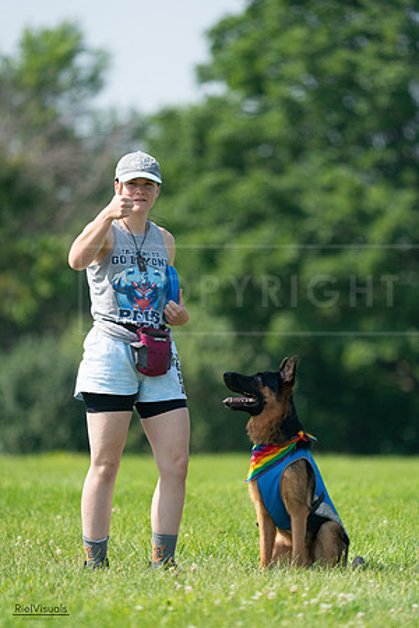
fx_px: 7960
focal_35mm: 456
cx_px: 210
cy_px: 314
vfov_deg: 4.5
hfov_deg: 3.0
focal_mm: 456
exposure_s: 1/4000
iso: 1600
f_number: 6.3
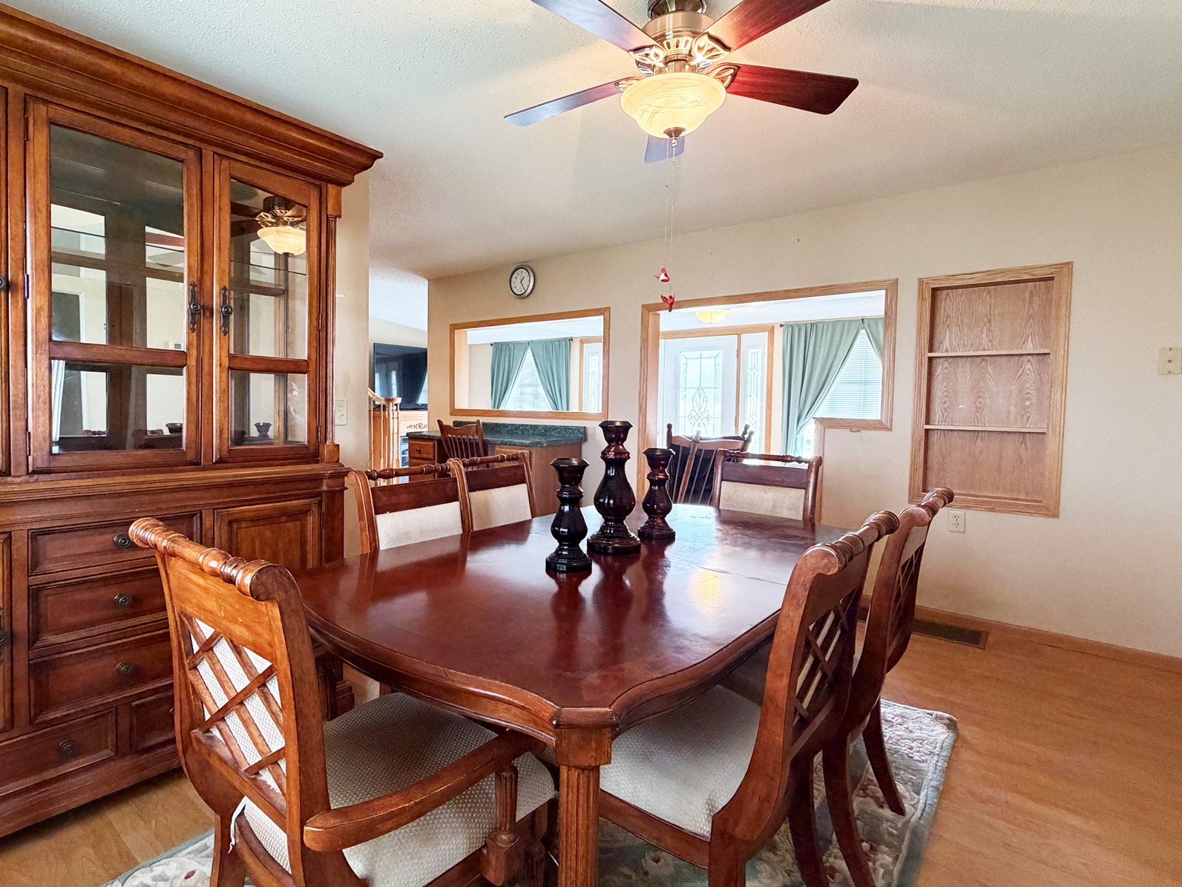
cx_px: 527
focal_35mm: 18
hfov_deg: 87.4
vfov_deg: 71.6
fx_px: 615
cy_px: 426
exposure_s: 1/60
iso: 500
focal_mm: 2.22
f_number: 2.2
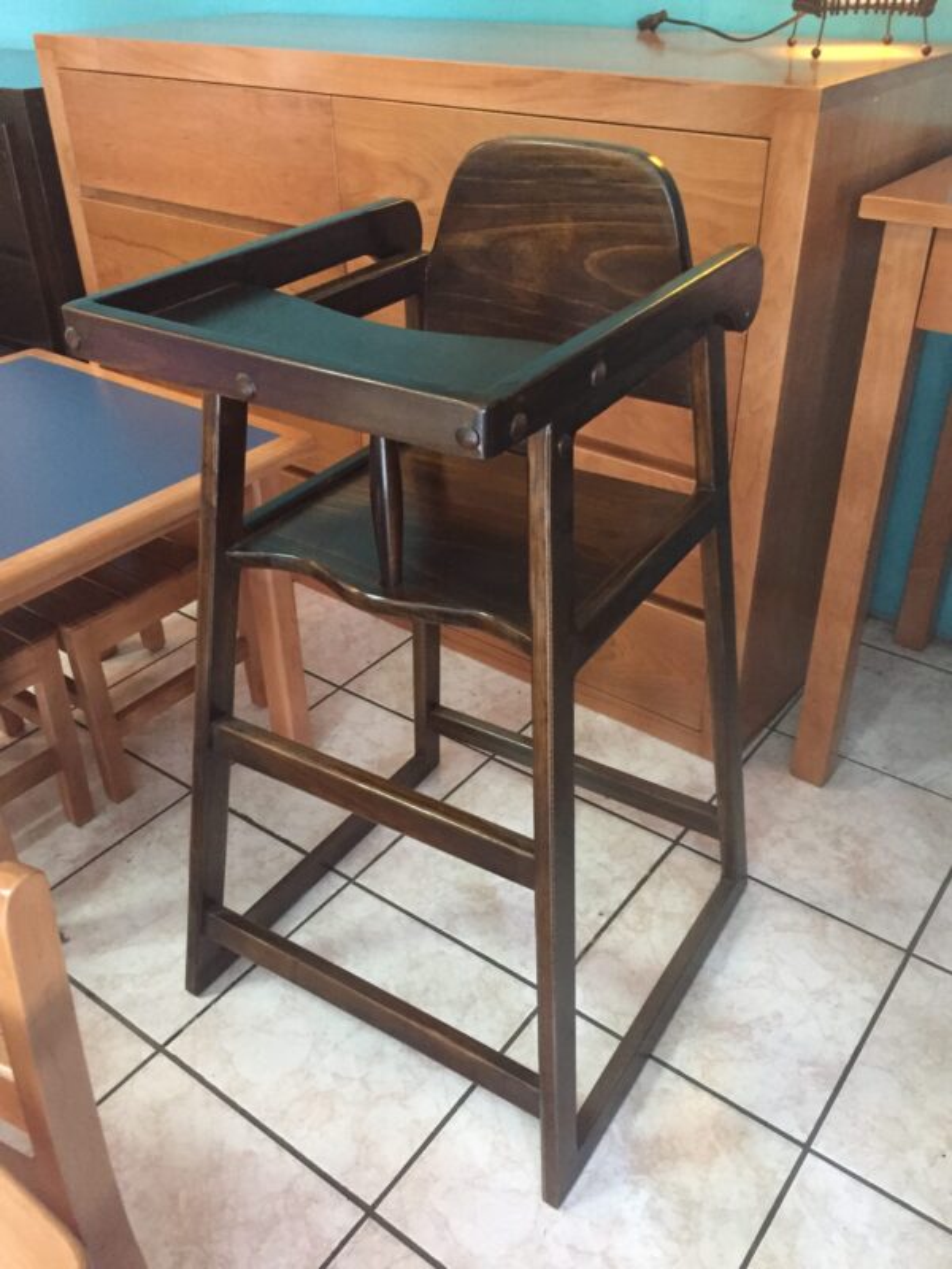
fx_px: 1063
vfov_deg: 61.7
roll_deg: +1.1
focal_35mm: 29
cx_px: 476
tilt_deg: -32.8
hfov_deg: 48.2
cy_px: 634
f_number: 2.2
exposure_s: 1/17
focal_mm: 4.15
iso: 250
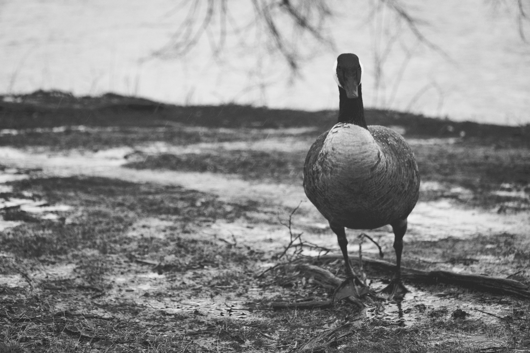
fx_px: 1303
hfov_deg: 23.0
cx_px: 265
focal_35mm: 88
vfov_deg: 15.4
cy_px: 176
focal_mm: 59
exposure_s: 1/320
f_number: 4
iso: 500
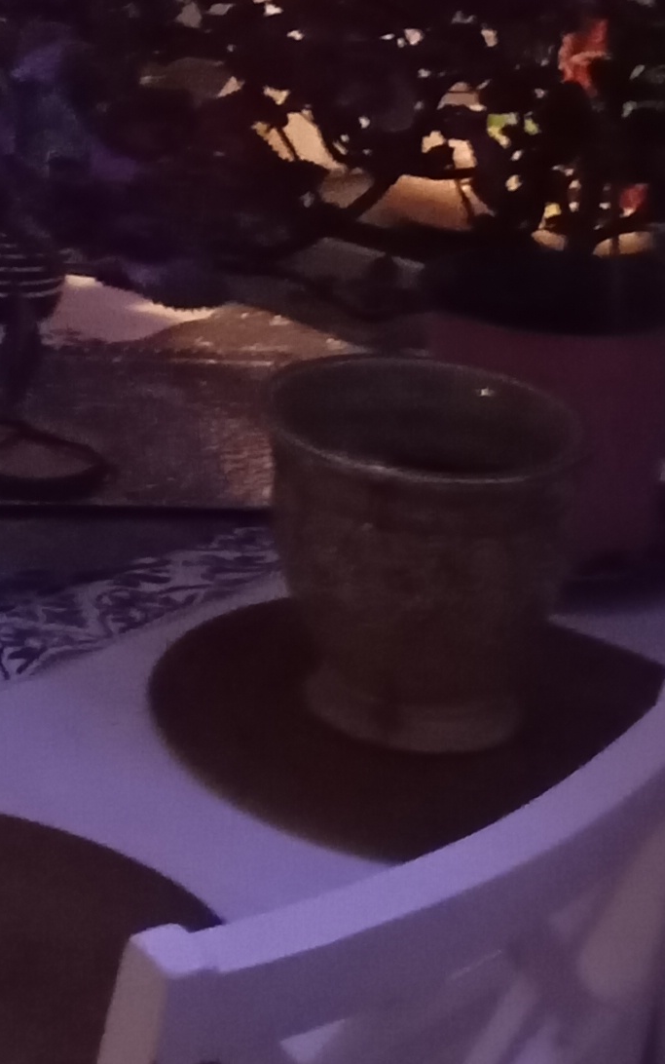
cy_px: -477
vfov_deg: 17.1
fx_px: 3217
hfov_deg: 11.3
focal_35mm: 111
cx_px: -323
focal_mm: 4.27
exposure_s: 1/14.3
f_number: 1.8
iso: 8187
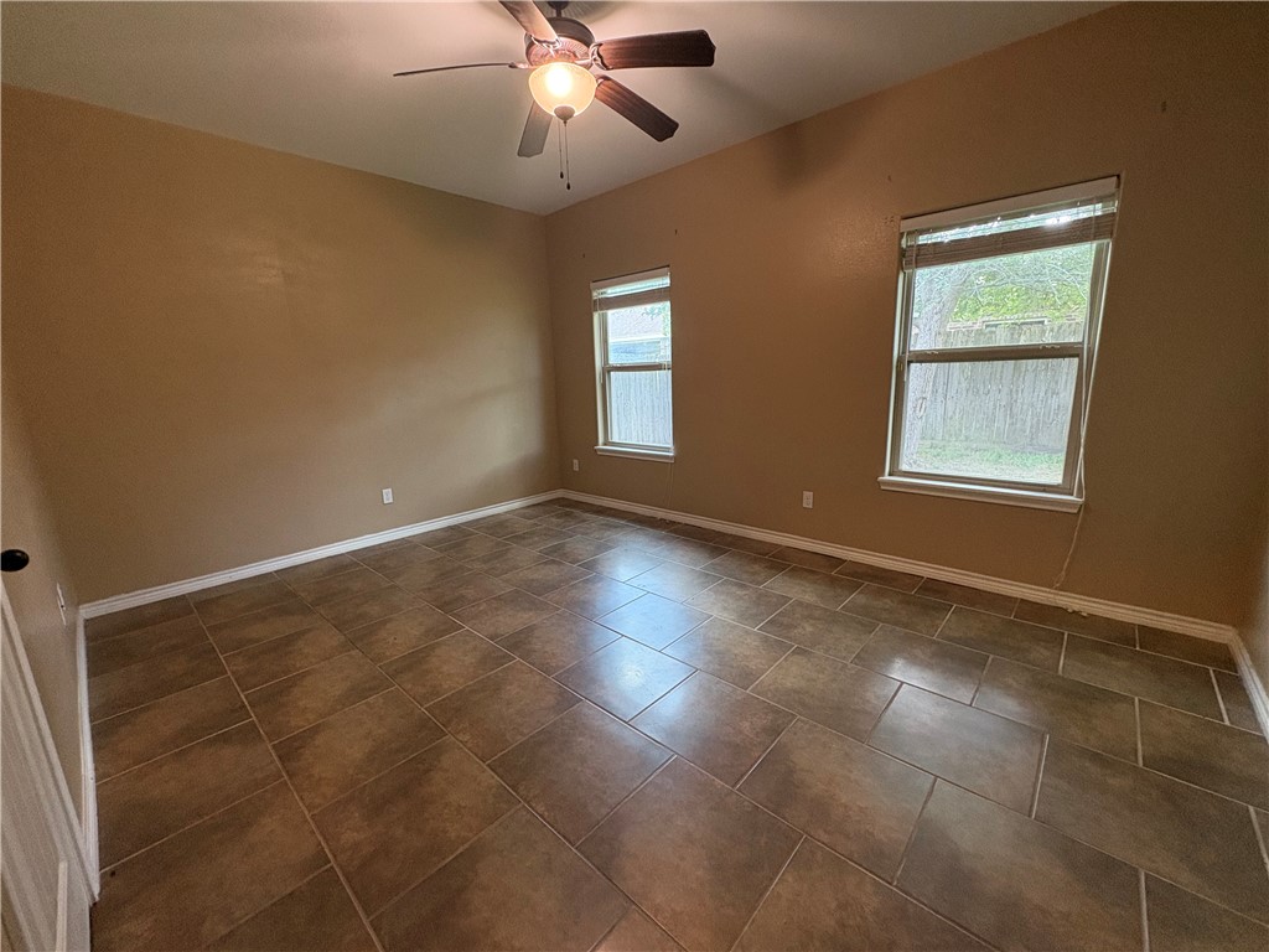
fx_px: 513
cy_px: 476
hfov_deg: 102.1
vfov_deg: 85.7
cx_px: 634
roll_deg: +2.1
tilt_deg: -11.4
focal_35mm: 14
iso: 320
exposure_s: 1/60
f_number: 2.2
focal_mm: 2.22
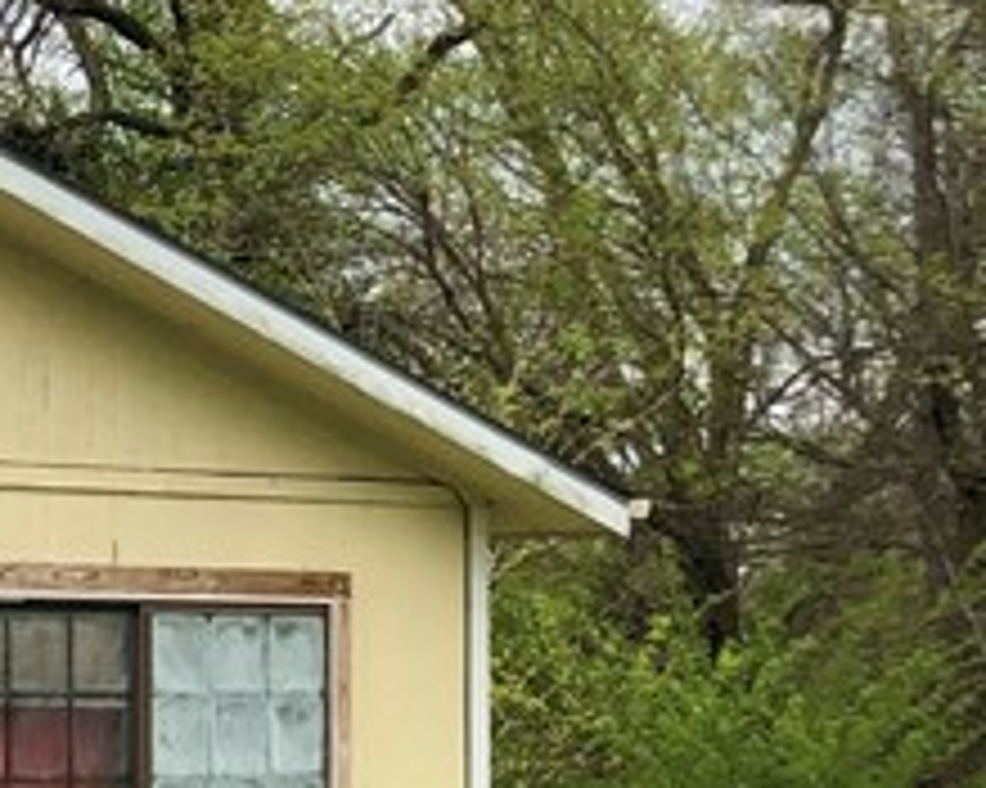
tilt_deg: -0.2
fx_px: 3734
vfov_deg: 12.0
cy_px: 684
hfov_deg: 12.9
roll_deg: -0.1
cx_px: -1031
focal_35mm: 128
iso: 20
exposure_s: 1/1869
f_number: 1.8
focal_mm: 3.99
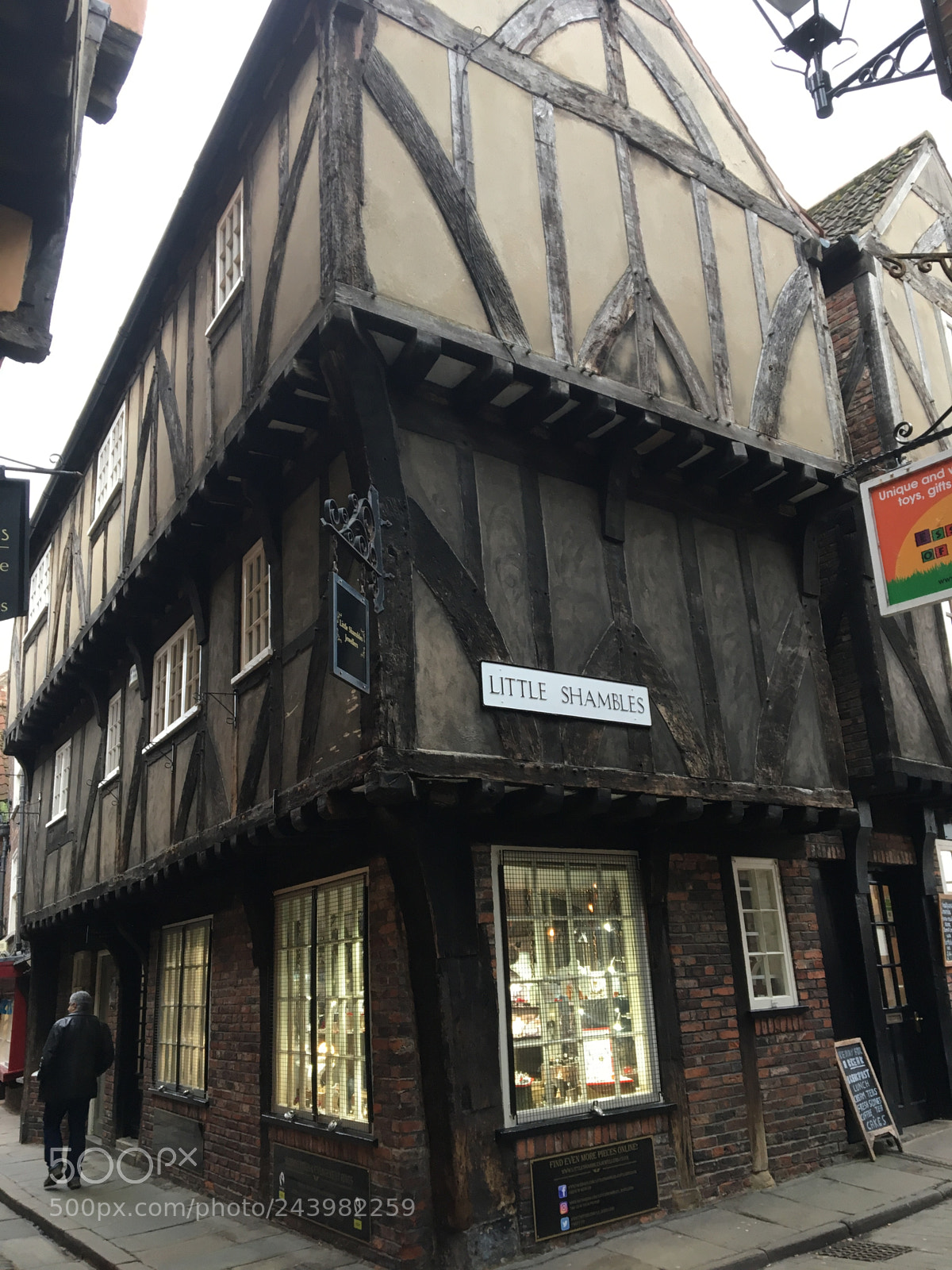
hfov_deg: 48.2
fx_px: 1063
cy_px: 635
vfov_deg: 61.7
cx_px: 476
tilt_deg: +19.3
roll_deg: +3.1
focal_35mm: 29
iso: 64
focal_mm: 4.15
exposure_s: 1/33
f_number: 2.2
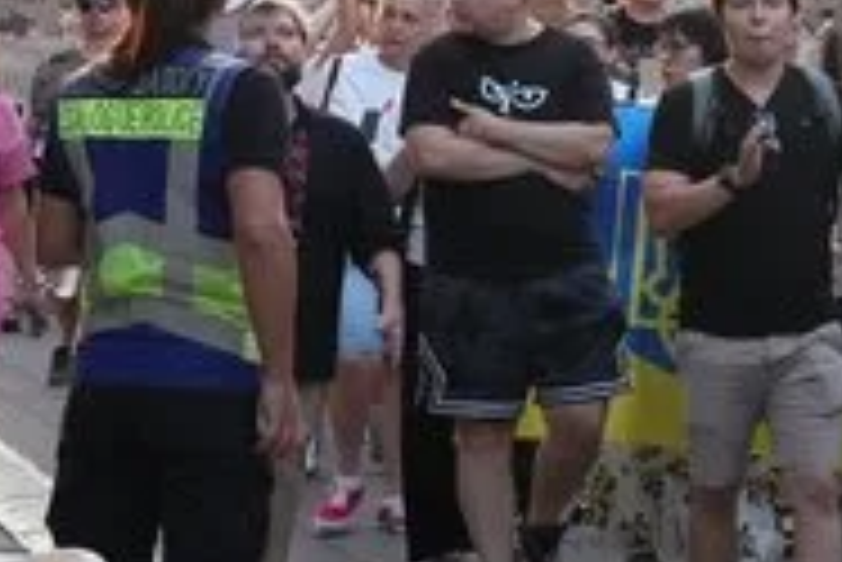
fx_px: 3956
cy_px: 191
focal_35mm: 169
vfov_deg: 8.1
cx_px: 1499
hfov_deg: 11.3
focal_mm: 44
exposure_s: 1/320
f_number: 8
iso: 4000
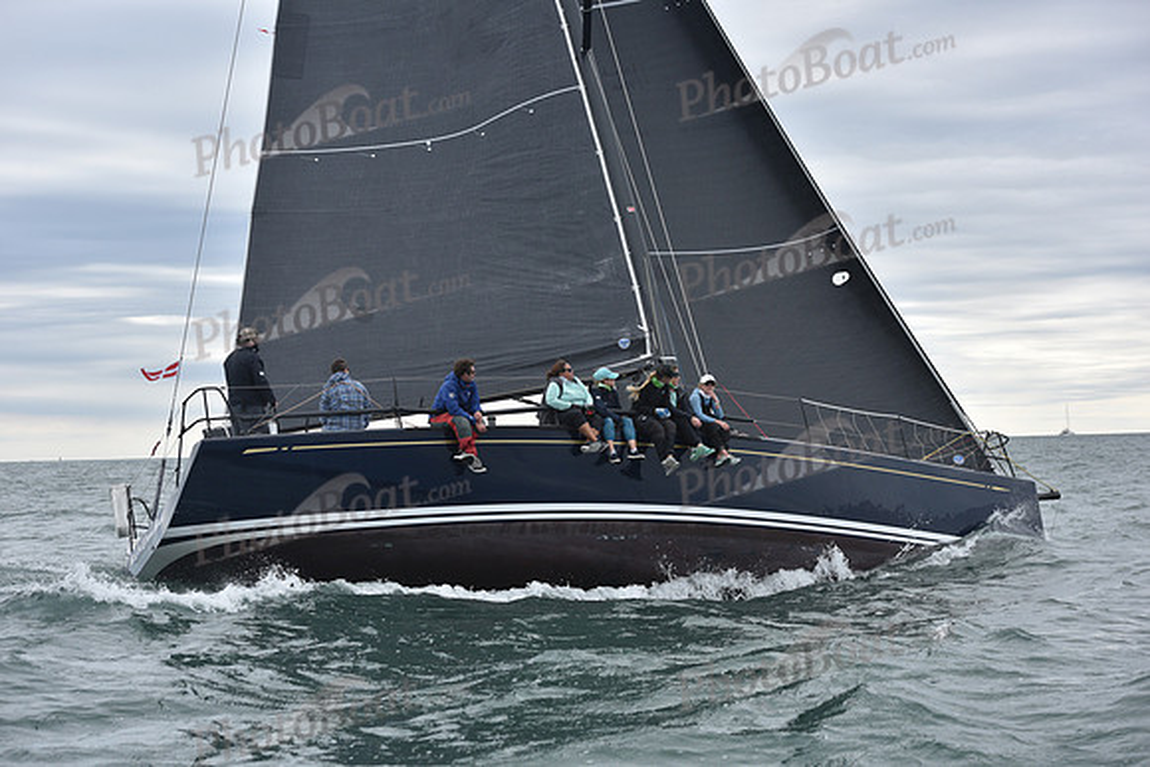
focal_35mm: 70
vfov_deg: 19.5
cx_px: 575
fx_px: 2237
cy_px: 384
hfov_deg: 28.8
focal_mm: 70
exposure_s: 1/1000
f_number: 6.3
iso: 320
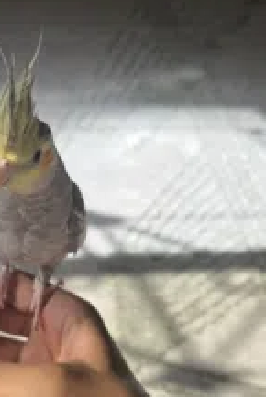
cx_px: 35
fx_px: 487
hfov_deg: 29.5
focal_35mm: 44
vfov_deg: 44.5
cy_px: 199
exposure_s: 1/180
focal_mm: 6.3
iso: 12
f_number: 1.7
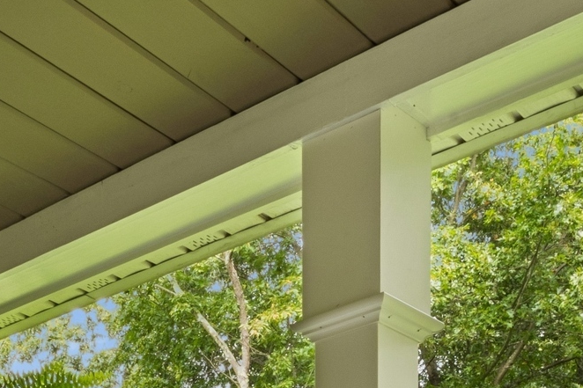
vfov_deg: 16.4
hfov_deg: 30.4
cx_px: 143
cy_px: 755
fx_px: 1052
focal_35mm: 65
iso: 100
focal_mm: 14
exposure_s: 1/3.33
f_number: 22
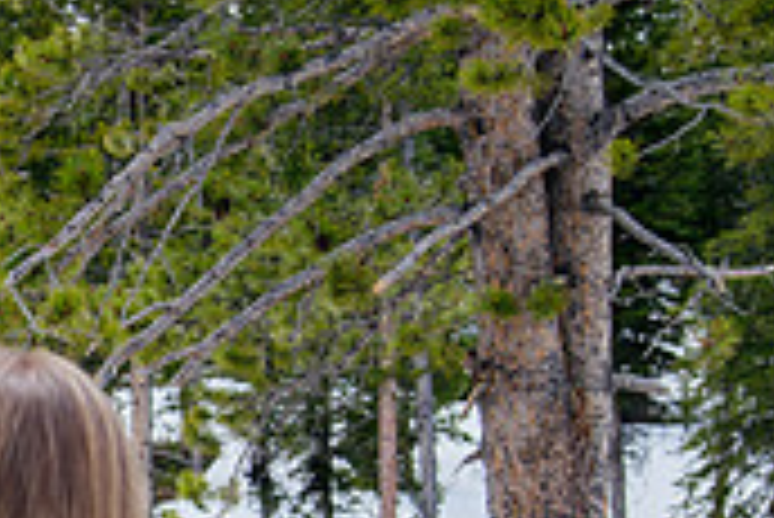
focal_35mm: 128
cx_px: -194
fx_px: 2754
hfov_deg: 15.3
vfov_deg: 10.6
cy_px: 536
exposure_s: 1/200
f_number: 5
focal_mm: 38
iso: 200
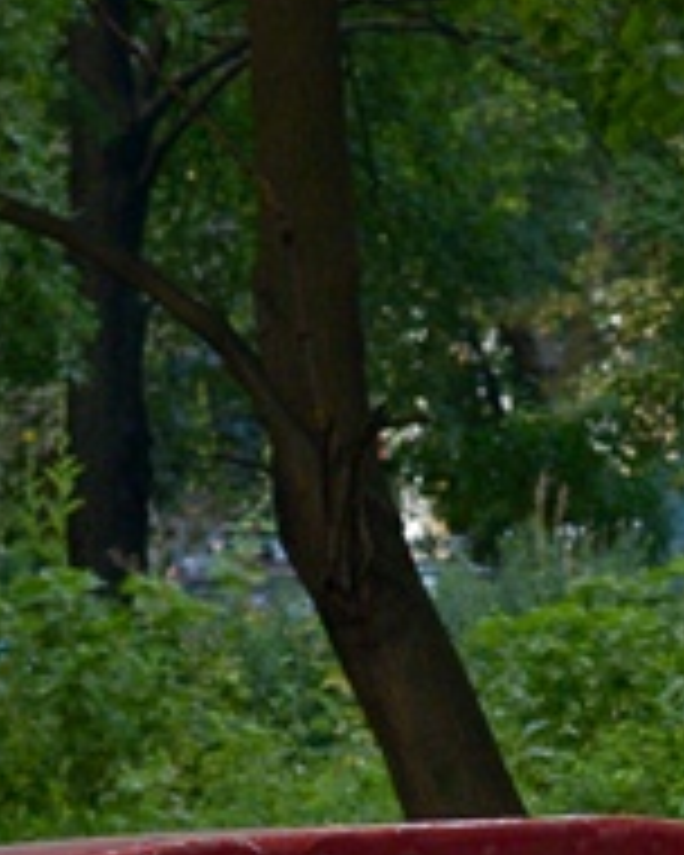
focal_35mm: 326
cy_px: 1044
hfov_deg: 4.7
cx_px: 486
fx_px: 8249
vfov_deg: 5.9
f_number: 5.6
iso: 500
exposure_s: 1/125
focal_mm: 50
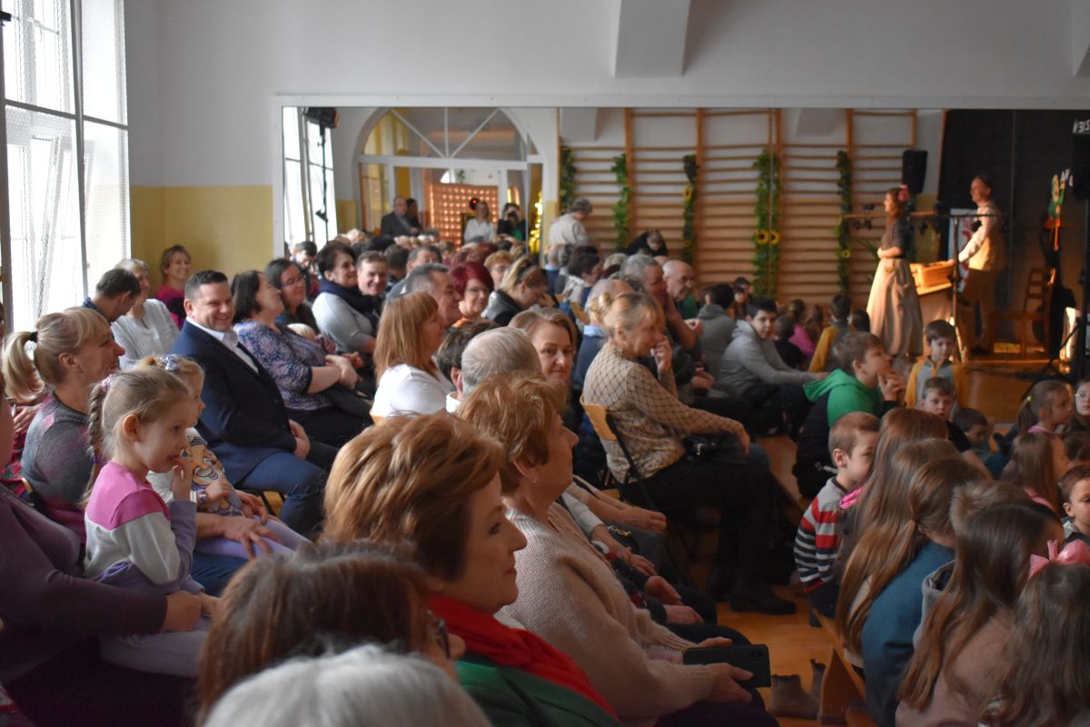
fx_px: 1362
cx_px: 545
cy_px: 364
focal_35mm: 45
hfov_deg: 43.6
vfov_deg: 29.9
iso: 4500
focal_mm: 30
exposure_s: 1/60
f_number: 4.2
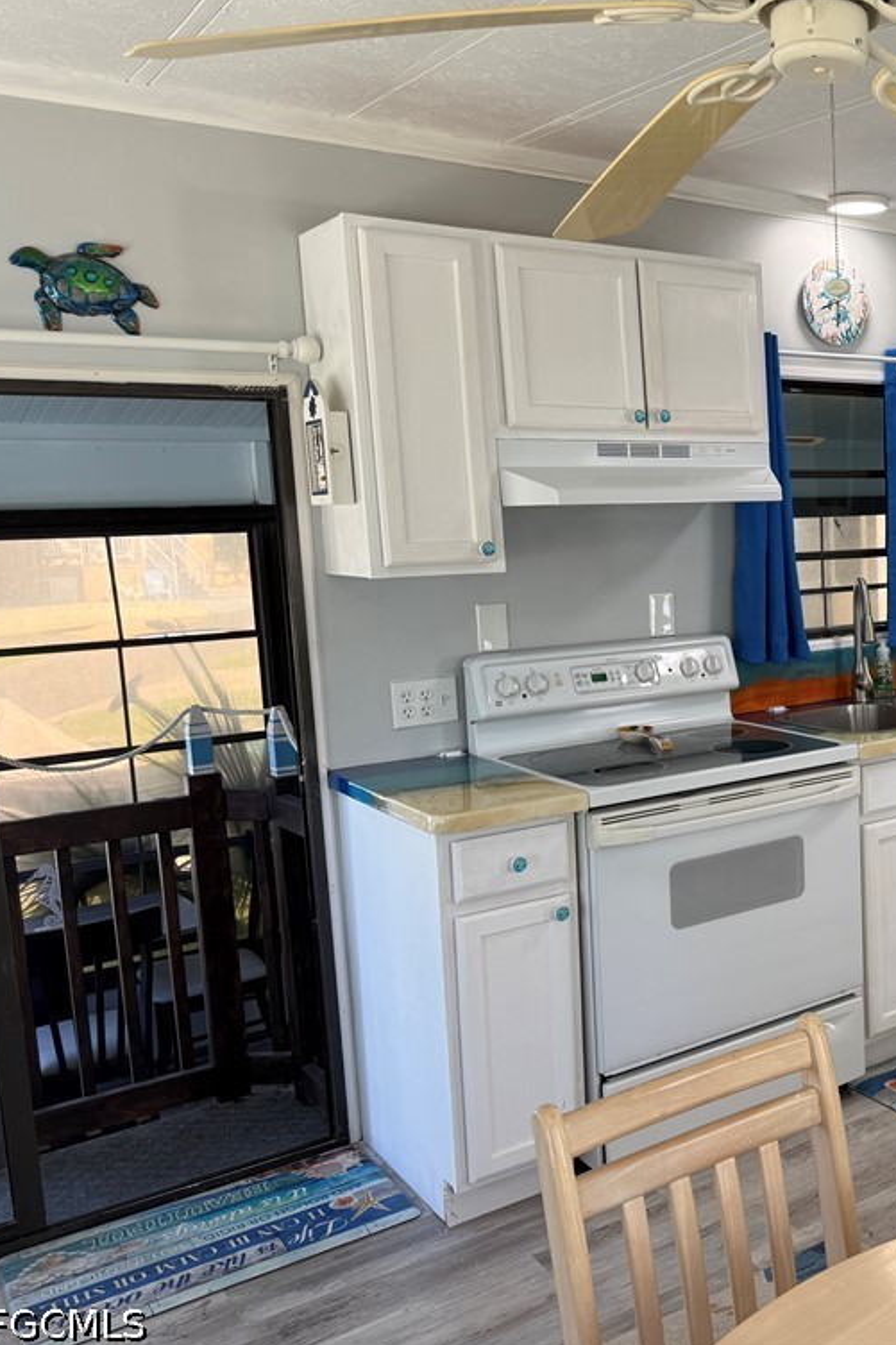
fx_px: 1270
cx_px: 892
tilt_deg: -6.8
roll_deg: +1.4
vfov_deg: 55.8
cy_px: 667
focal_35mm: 34
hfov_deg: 35.3
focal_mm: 6.76
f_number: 1.78
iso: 64
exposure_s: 1/144
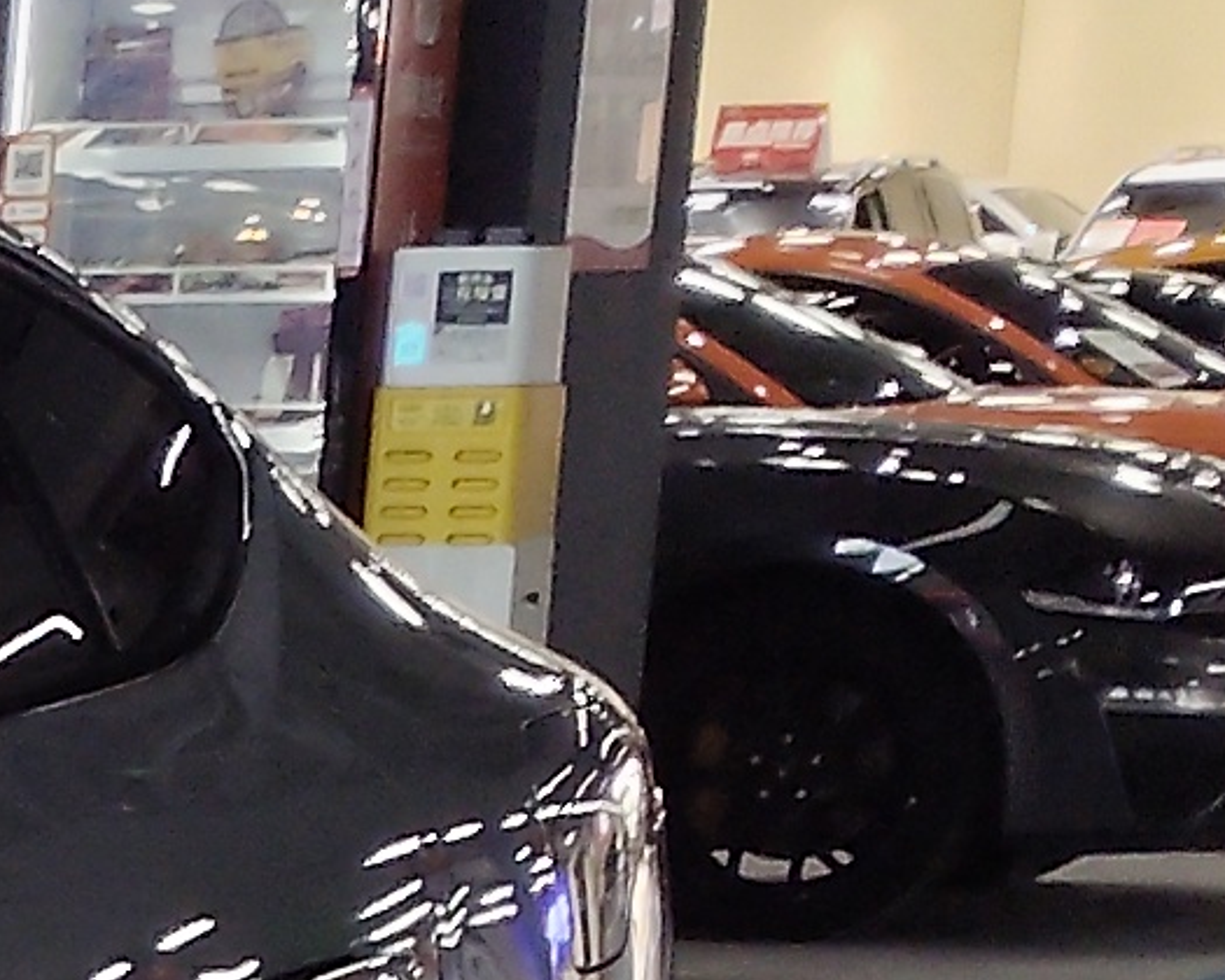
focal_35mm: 205
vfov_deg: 7.1
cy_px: 2329
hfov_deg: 7.9
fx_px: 7432
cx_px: -2613
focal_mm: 4.05
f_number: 1.8
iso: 347
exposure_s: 1/50
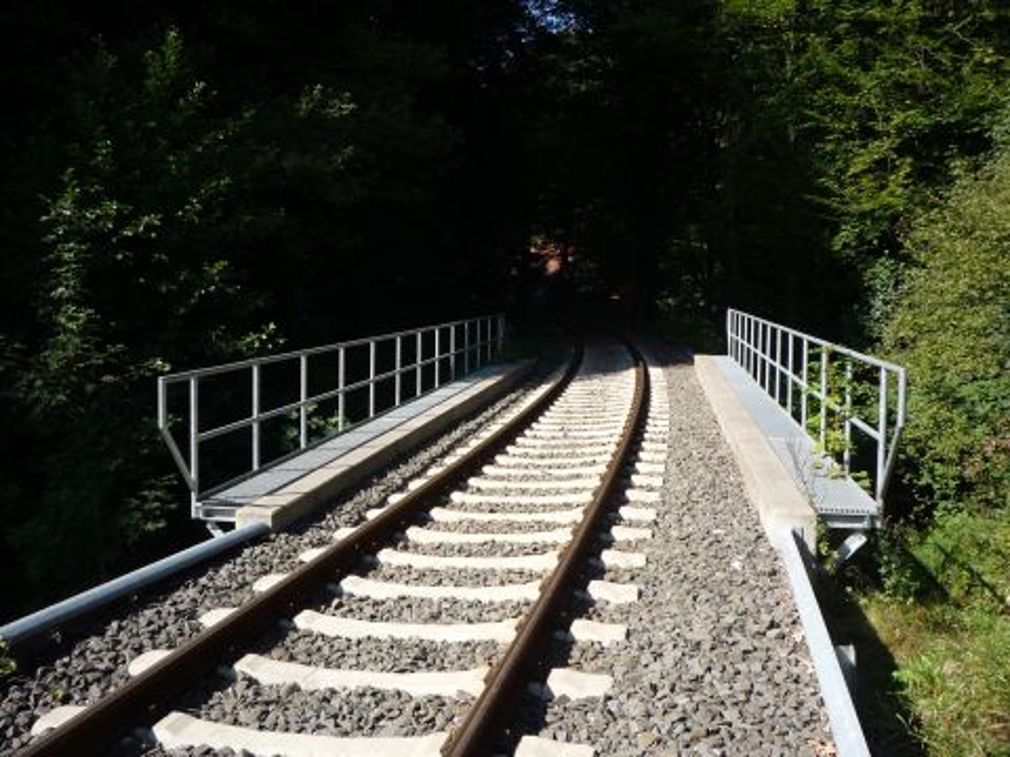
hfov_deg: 56.8
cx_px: 505
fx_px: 934
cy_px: 378
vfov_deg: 44.2
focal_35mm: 32
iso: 100
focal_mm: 5.2
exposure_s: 1/320
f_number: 4
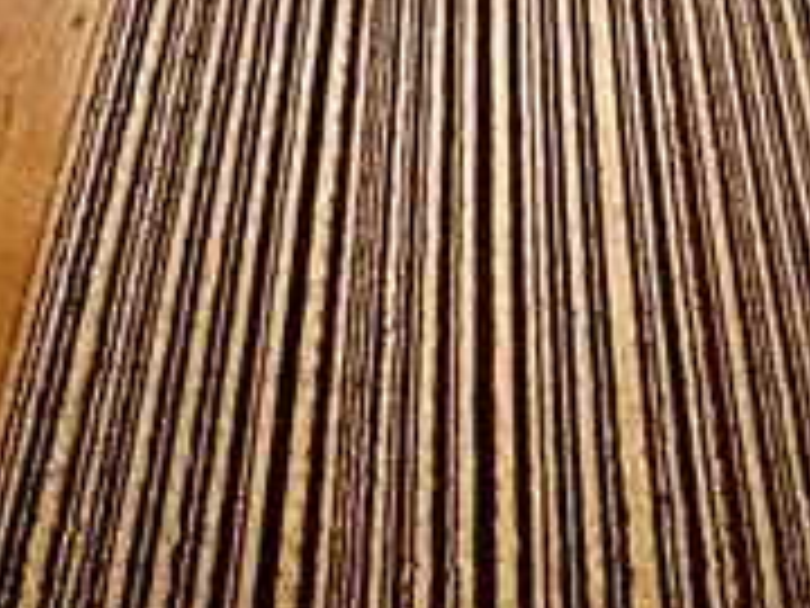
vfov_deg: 12.2
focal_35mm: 74
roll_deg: -0.4
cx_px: 310
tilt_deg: -9.5
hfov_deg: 26.3
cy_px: -1094
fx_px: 1732
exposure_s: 1/60
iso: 320
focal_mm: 1.57
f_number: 1.8
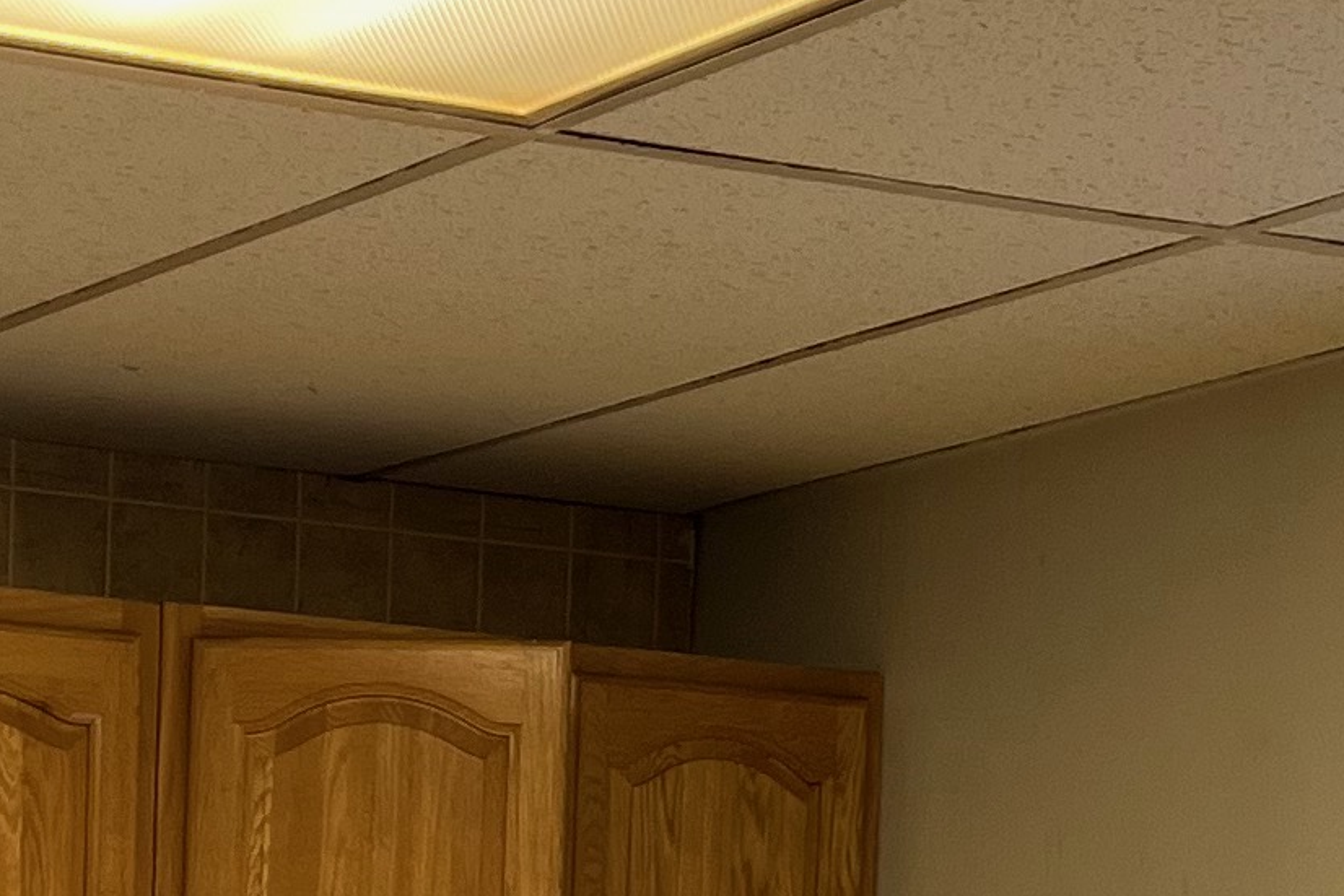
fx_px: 4929
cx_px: 101
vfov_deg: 10.0
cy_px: 1379
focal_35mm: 132
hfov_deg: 15.3
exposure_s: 1/60
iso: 80
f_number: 1.5
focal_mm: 5.7
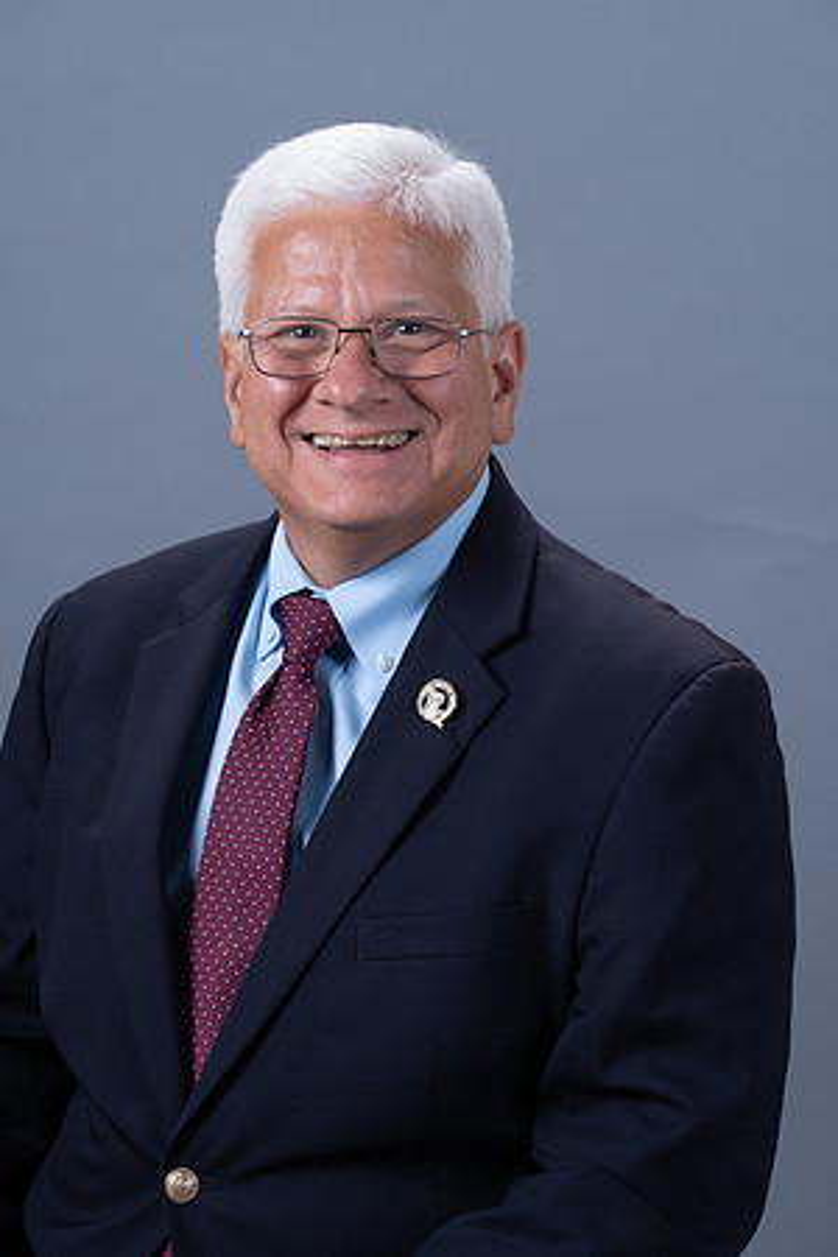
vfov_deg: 16.0
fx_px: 4469
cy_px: 628
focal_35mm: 128
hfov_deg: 10.7
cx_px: 419
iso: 200
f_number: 7.1
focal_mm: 128
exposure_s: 1/100
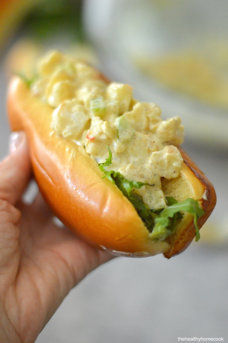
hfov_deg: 18.2
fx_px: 714
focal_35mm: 75
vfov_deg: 27.0
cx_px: 114
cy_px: 172
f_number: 2
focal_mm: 50
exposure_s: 1/500
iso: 2200
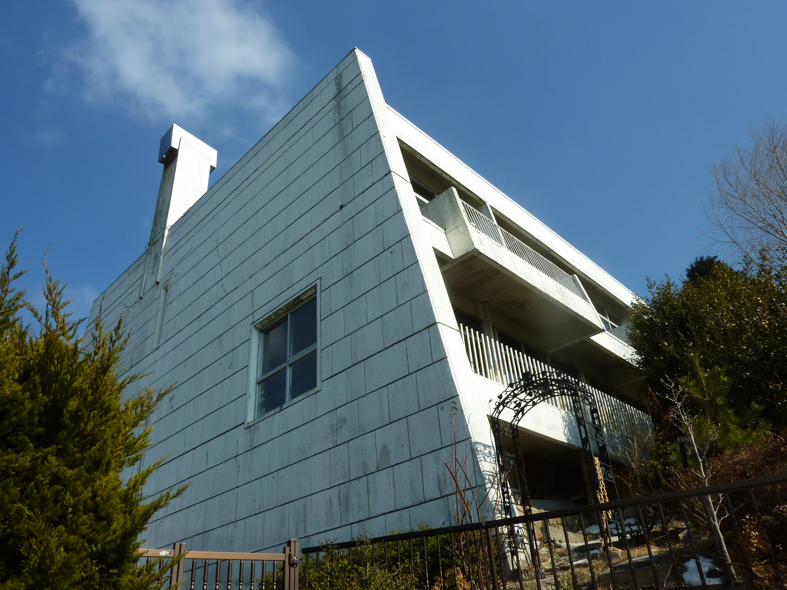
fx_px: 568
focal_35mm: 25
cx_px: 394
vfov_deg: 54.9
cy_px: 295
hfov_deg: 69.4
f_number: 5
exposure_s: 1/500
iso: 80
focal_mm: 4.1
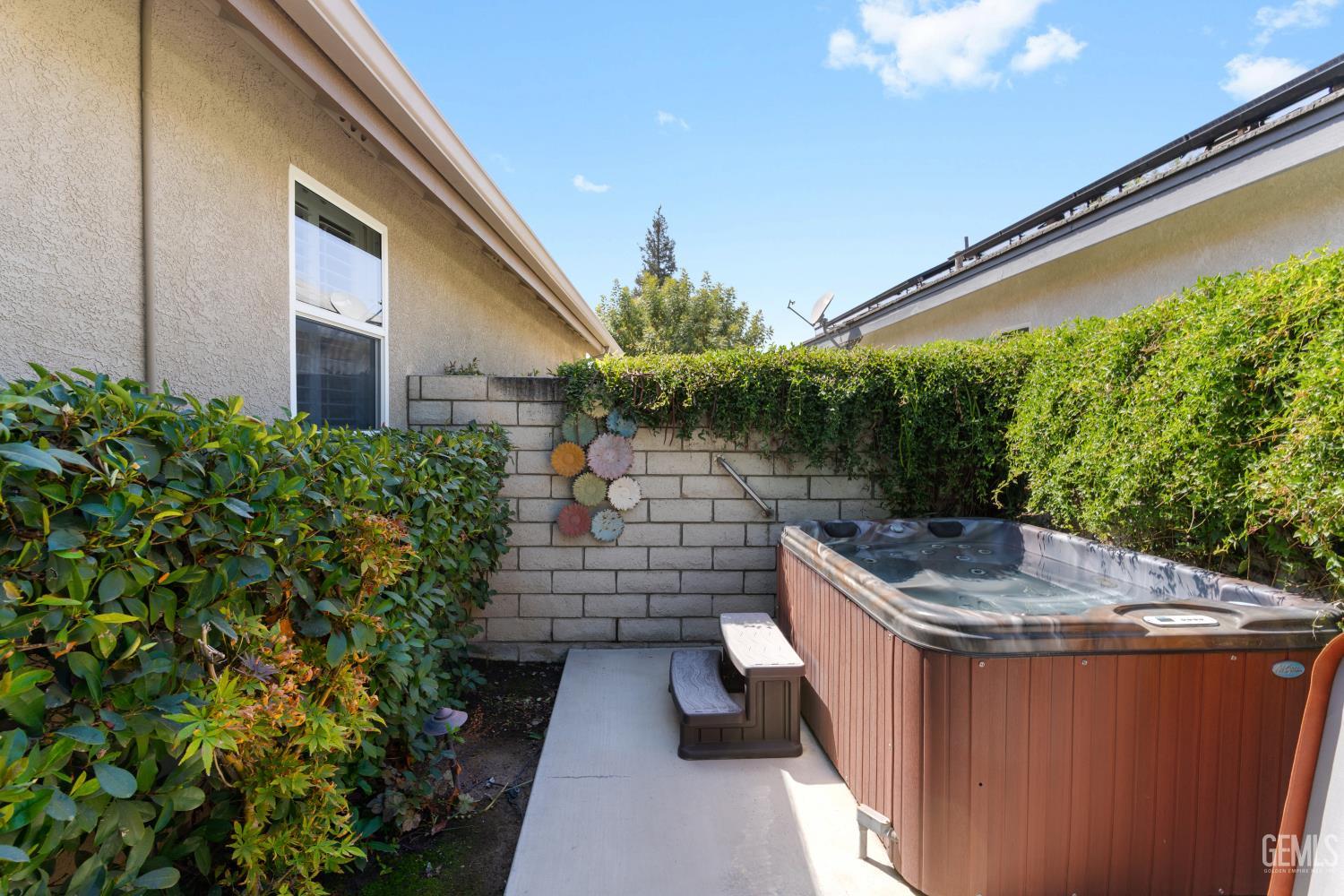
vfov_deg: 70.4
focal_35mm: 17
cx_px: 672
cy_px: 448
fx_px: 635
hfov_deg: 93.3
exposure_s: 1/50
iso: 100
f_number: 7.1
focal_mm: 17
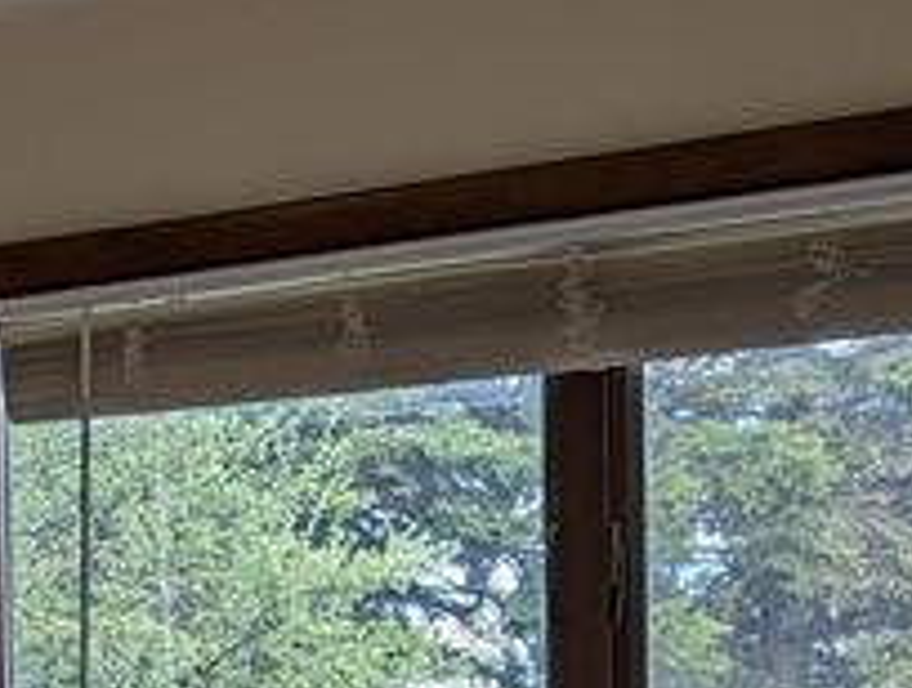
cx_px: -554
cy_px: 1135
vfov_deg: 11.7
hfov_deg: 14.9
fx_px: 3169
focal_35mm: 120
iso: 44
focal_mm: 6.81
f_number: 1.85
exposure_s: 1/196
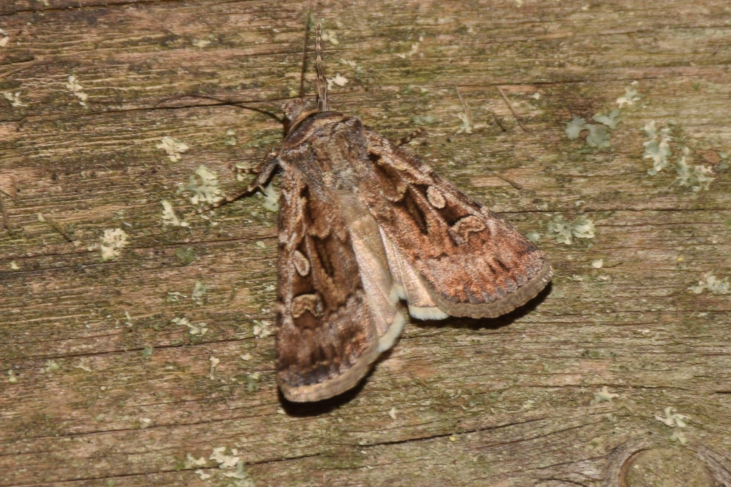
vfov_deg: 6.5
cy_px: 244
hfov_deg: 9.8
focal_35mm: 210
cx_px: 366
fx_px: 4264
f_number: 13
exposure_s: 1/160
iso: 100
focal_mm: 140
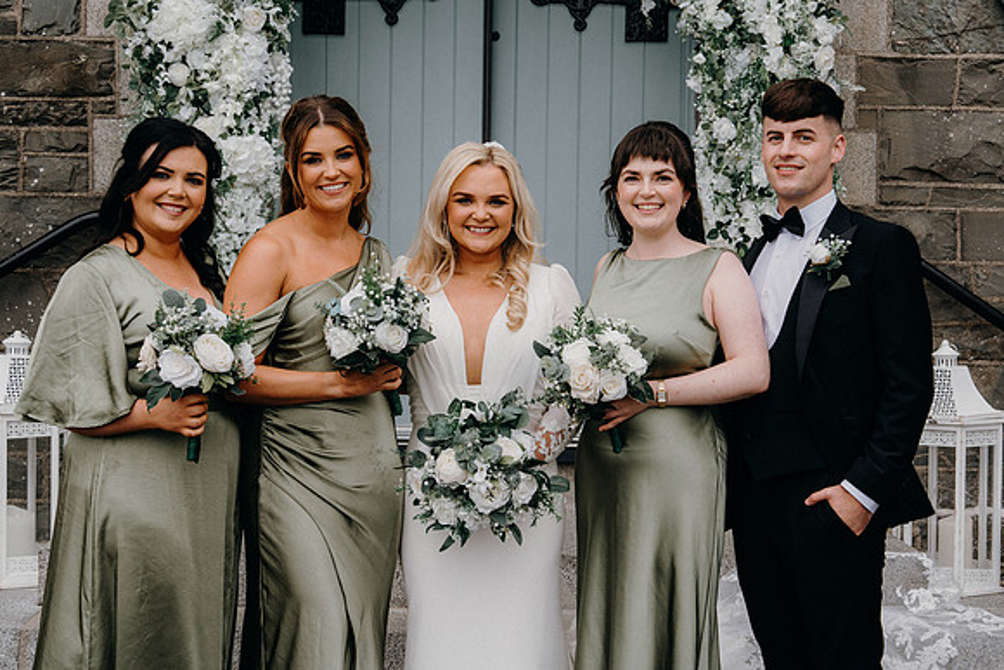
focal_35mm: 64
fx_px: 1785
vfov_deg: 21.3
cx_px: 502
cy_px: 335
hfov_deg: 31.4
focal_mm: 64
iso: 400
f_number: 7.1
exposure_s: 1/200
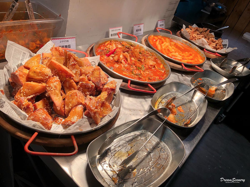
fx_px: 202
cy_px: 94
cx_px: 125
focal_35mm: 28
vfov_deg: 49.7
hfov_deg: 63.4
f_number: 1.8
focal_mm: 3.99
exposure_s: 1/120
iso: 40
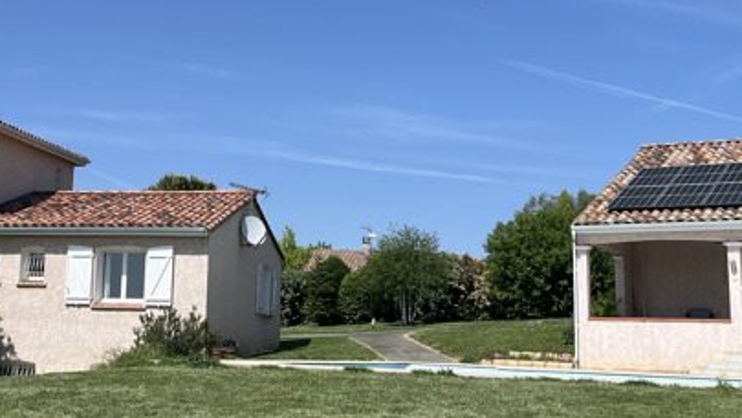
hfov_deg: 36.8
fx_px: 1102
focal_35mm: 56
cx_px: 238
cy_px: 148
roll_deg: -1.4
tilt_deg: +9.2
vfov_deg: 21.4
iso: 50
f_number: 1.6
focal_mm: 5.1
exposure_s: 1/4310
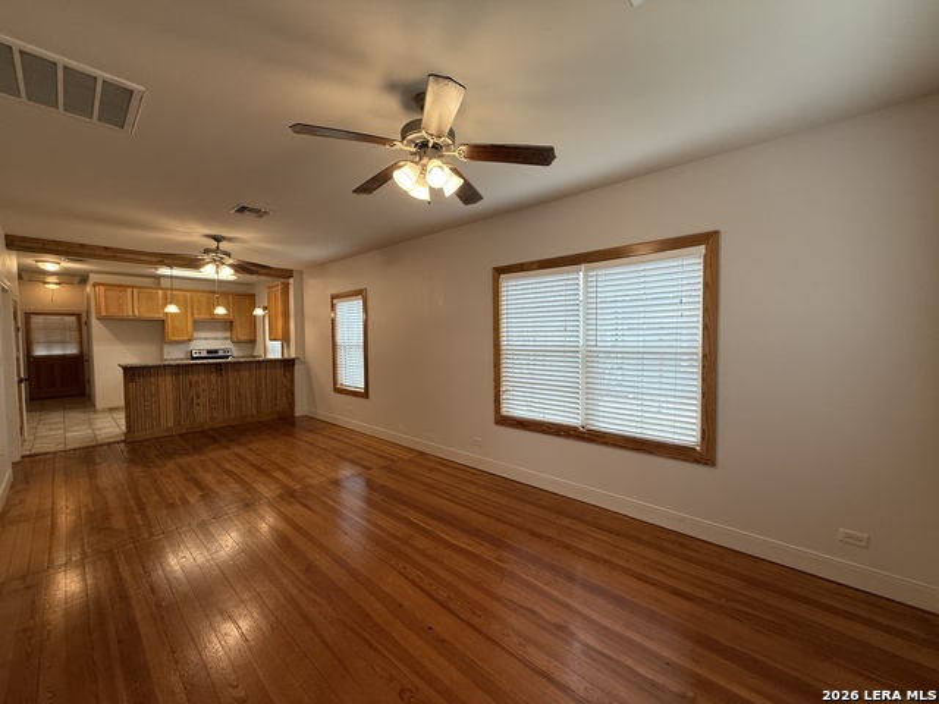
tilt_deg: -2.3
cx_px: 470
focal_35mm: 14
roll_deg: -0.1
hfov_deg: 102.1
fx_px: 380
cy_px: 352
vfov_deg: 85.7
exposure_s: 1/120
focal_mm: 2.22
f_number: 2.2
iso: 100
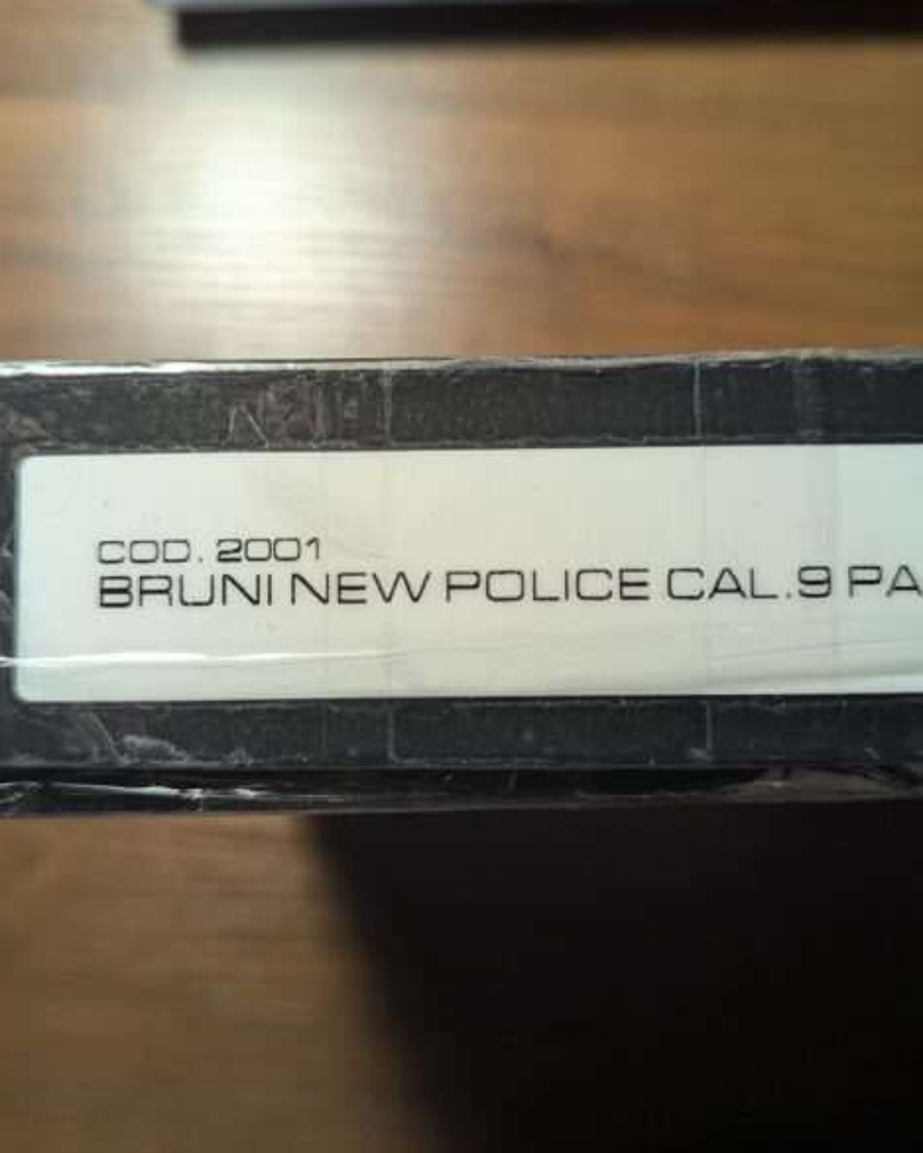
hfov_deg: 45.8
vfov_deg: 55.7
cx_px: 455
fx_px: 1092
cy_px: 567
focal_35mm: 32
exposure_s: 1/103
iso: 77
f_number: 1.85
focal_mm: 6.81
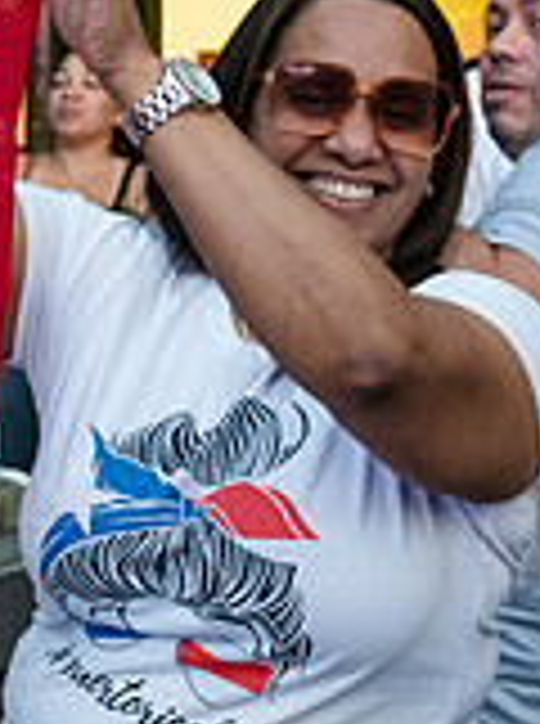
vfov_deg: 19.2
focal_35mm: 102
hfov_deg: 14.1
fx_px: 2130
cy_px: 194
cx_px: -56
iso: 3200
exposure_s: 1/200
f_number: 3.5
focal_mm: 24
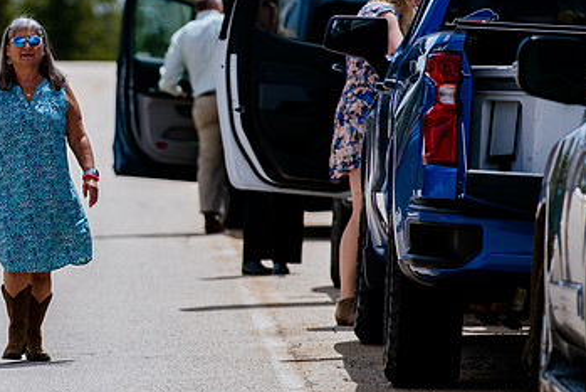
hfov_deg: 4.6
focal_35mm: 443
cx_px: -44
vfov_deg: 3.1
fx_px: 7214
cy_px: 147
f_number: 3.5
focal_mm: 180
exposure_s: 1/3200
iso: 160
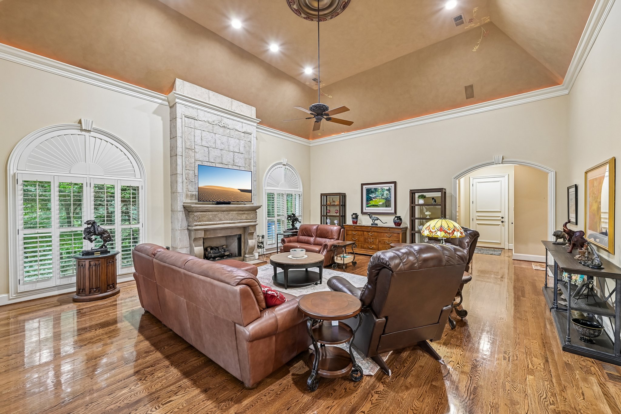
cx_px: 310
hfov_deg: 104.3
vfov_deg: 81.2
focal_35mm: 14
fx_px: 241
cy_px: 207
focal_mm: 14
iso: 400
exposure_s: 1/4
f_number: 8
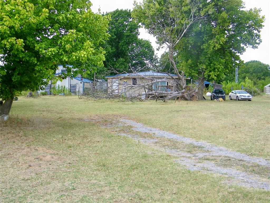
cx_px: 135
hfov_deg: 38.9
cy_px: 102
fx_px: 382
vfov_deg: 29.7
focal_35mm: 49
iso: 80
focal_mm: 8.8
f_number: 4
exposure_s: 1/160
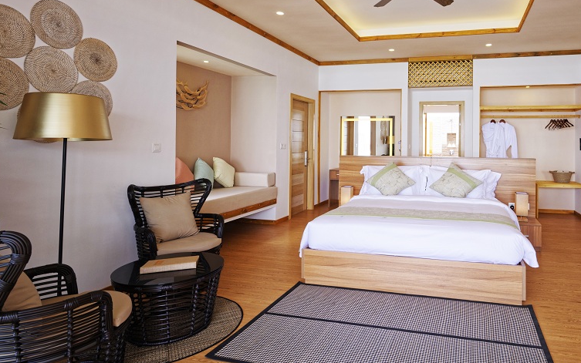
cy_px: 148
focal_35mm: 23
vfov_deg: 52.7
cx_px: 383
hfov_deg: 74.9
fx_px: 364
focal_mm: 17
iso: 100
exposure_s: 1/40
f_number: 8
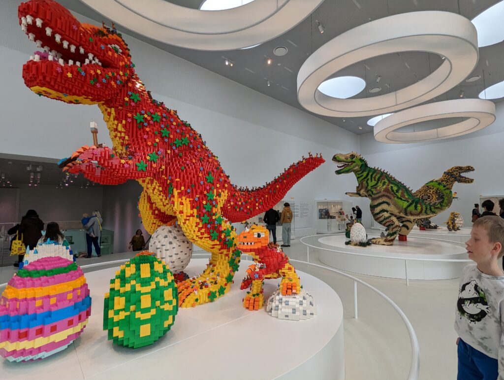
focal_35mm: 16
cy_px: 190
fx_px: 233
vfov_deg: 78.2
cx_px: 252
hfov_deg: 94.4
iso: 48
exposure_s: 1/308
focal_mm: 2.35
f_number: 2.2
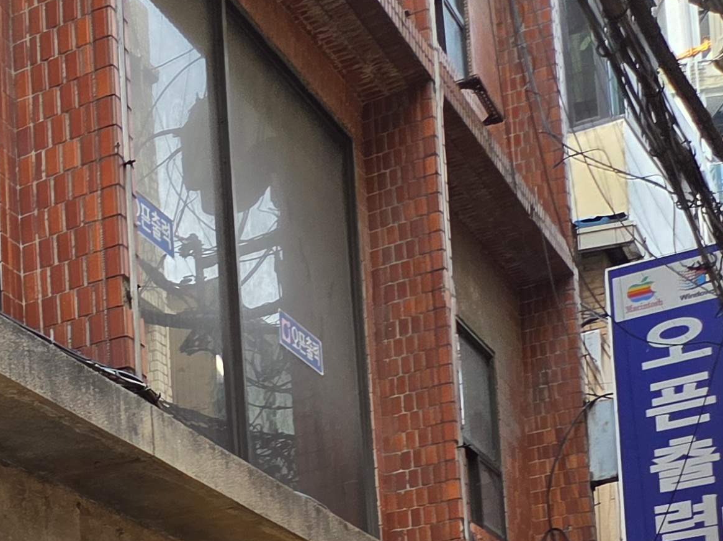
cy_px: 814
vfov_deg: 16.9
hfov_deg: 21.6
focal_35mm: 79
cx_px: -282
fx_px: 1650
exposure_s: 1/120
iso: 100
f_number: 1.8
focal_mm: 5.4
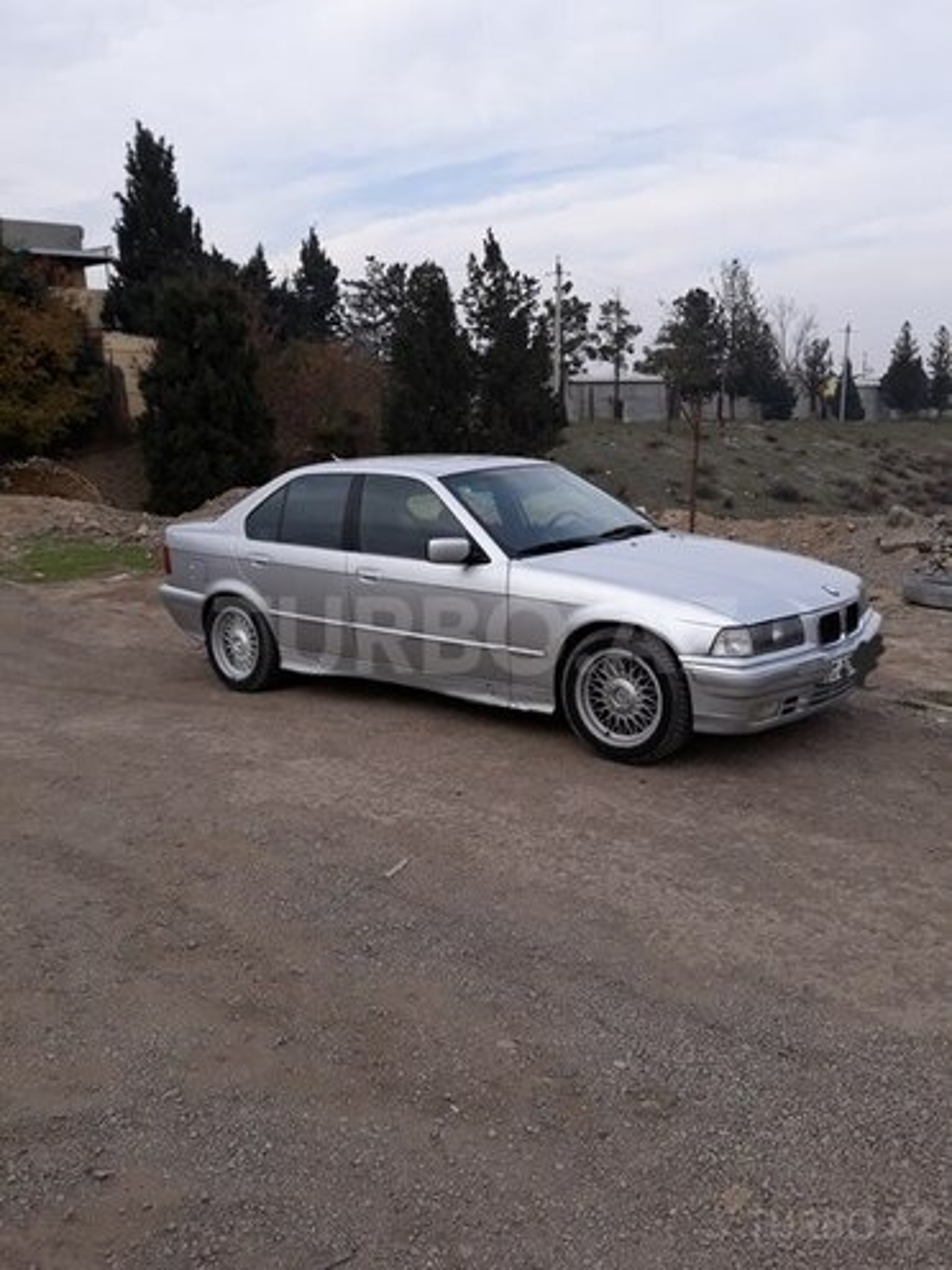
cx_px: 476
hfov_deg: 51.4
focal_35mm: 27
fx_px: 990
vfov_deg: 65.3
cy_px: 635
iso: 40
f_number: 1.7
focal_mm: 3.71
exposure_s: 1/876
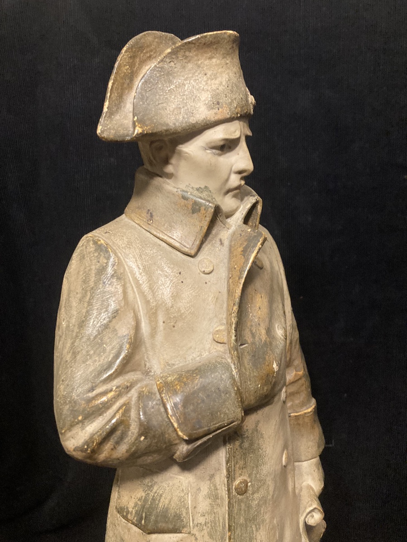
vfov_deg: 63.4
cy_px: 271
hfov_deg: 49.7
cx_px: 204
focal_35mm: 28
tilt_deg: -11.1
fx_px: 439
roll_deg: +0.2
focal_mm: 3.99
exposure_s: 1/50
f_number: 1.8
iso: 320
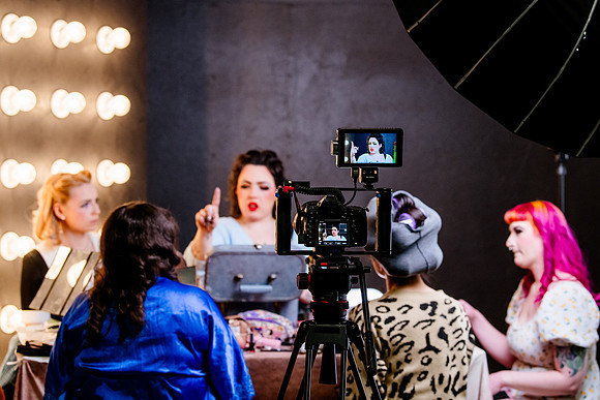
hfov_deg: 24.2
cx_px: 345
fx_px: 1396
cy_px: 161
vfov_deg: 16.3
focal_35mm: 84
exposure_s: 1/200
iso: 1250
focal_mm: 70
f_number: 4
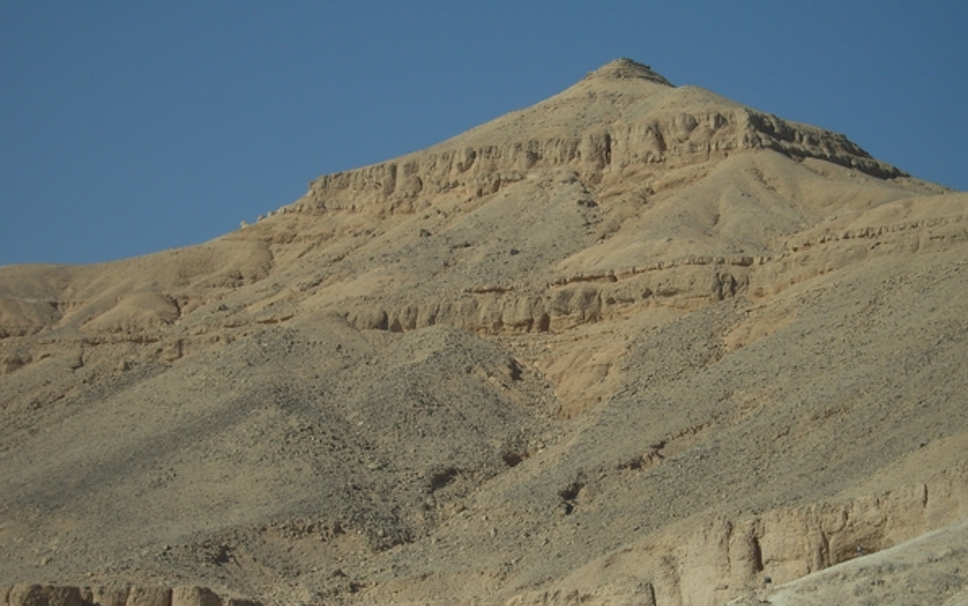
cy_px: 356
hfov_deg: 18.6
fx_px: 2956
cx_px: 482
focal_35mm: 112
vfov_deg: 11.7
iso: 50
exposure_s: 1/240
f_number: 9.5
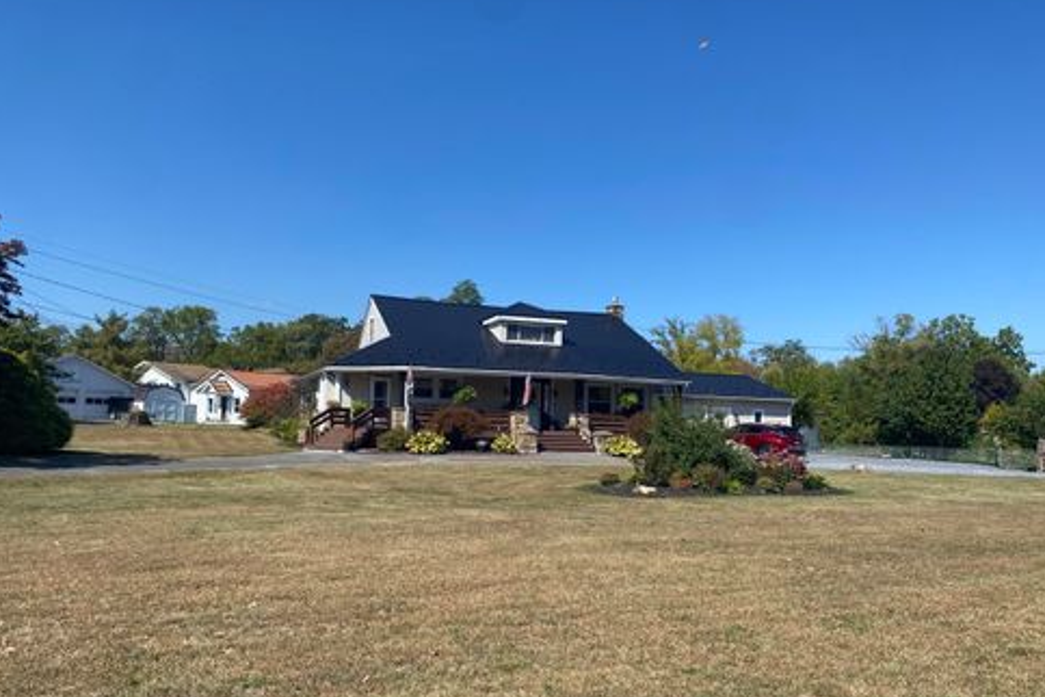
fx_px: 813
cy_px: 373
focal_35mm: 28
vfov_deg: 46.4
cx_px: 530
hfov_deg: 65.5
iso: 32
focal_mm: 4.25
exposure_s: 1/2513
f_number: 1.8
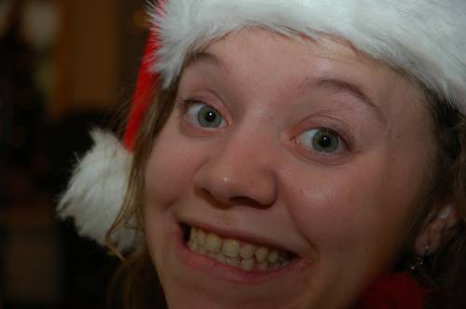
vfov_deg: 13.0
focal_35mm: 105
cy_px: 154
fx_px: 1357
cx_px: 233
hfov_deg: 19.5
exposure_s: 1/15
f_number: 4.5
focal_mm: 70
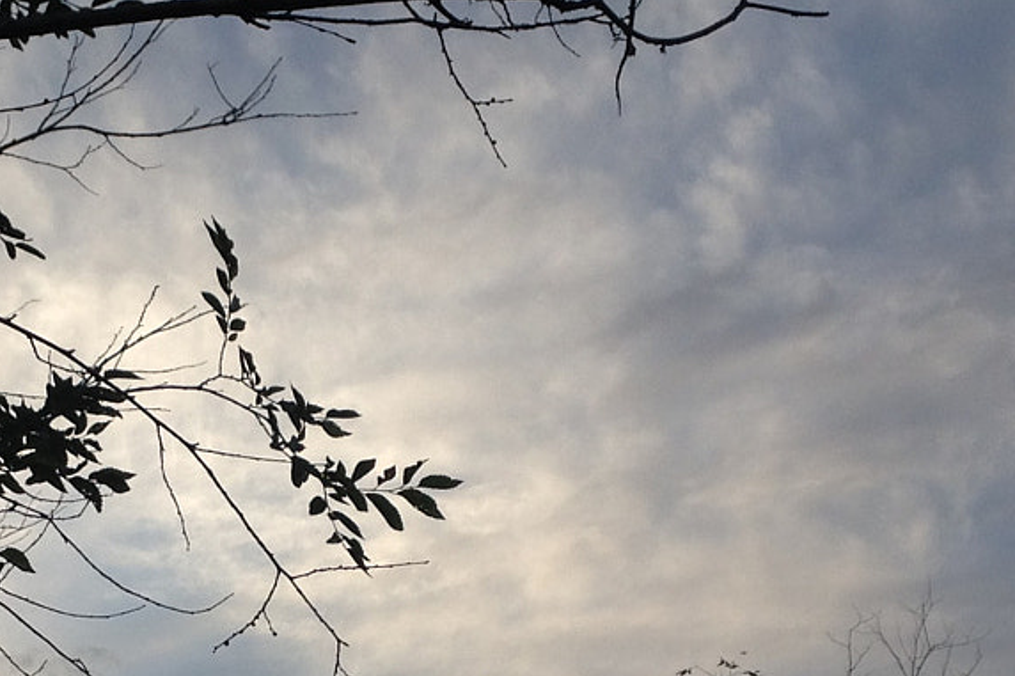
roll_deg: -0.5
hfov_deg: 21.1
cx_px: 305
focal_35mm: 96
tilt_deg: +19.0
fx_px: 2706
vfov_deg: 14.1
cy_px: 578
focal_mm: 4.12
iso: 50
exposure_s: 1/630
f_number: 2.4
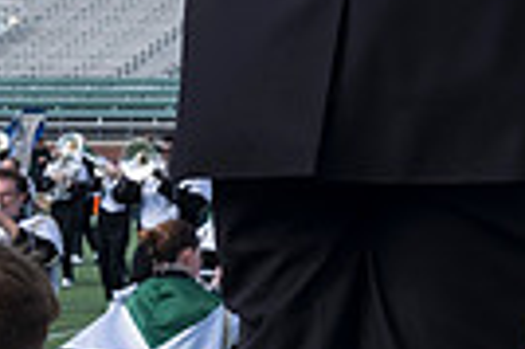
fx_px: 2593
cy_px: -120
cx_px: 991
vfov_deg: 7.6
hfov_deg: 10.7
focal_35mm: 178
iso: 200
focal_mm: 27
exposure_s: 1/200
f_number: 9
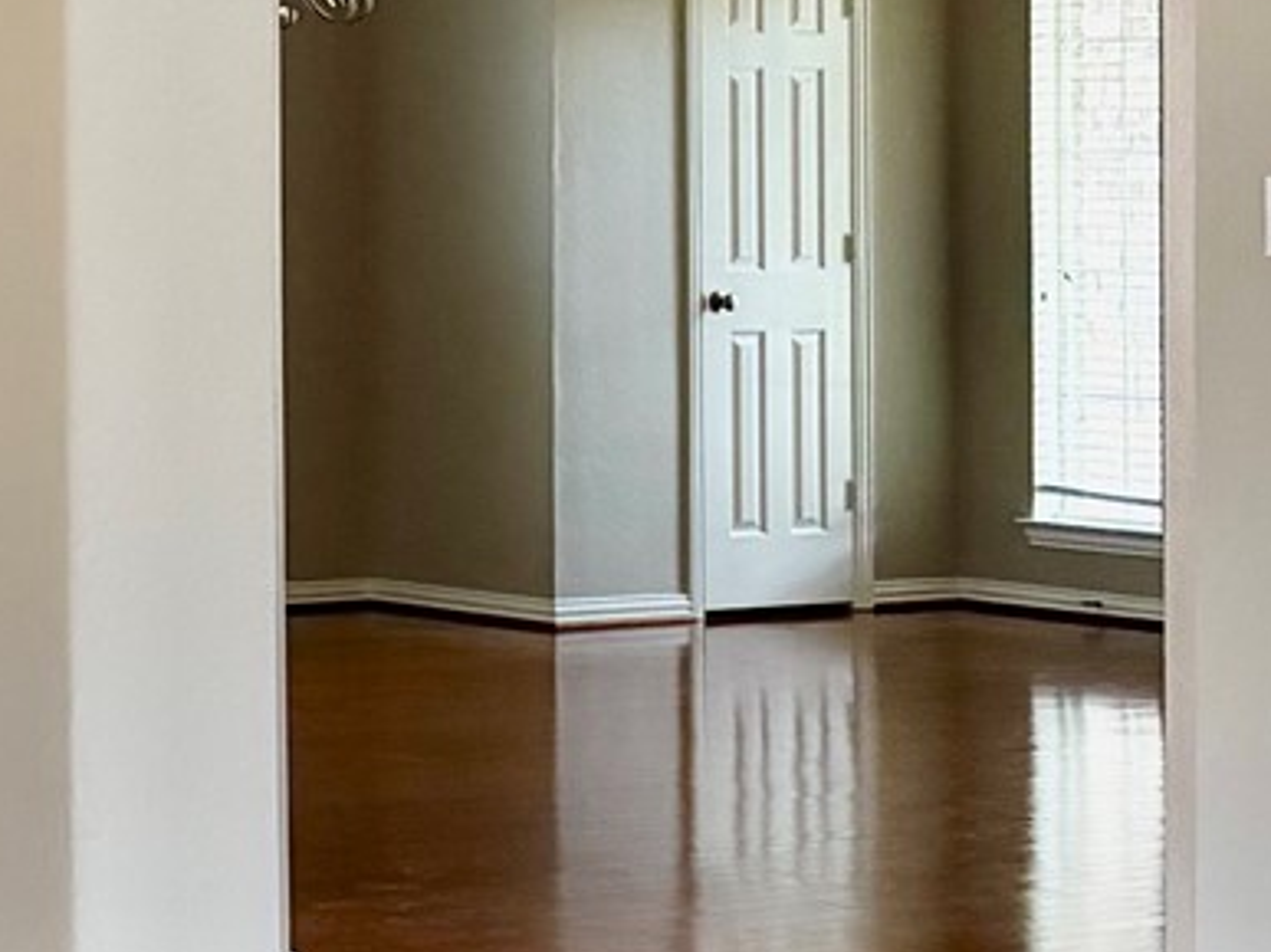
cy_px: 26
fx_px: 4662
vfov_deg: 11.6
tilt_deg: +0.3
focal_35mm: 127
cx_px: -1126
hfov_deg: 13.6
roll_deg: -0.4
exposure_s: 1/225
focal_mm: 6.76
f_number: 1.78
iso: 200
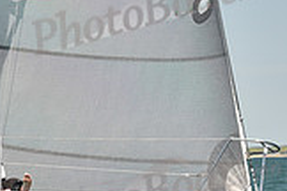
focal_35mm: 329
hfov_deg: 6.2
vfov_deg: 4.2
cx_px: -58
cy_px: 126
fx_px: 2623
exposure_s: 1/800
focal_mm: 92
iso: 250
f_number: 4
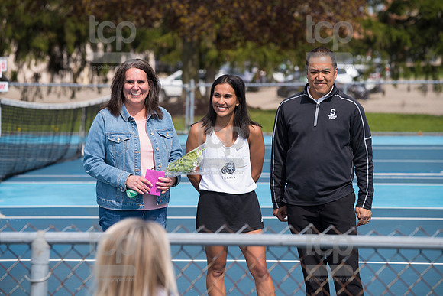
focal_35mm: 170
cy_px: 148
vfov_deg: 8.1
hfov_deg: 12.1
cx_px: 222
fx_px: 2092
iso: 250
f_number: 5.6
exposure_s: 1/1250
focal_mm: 170
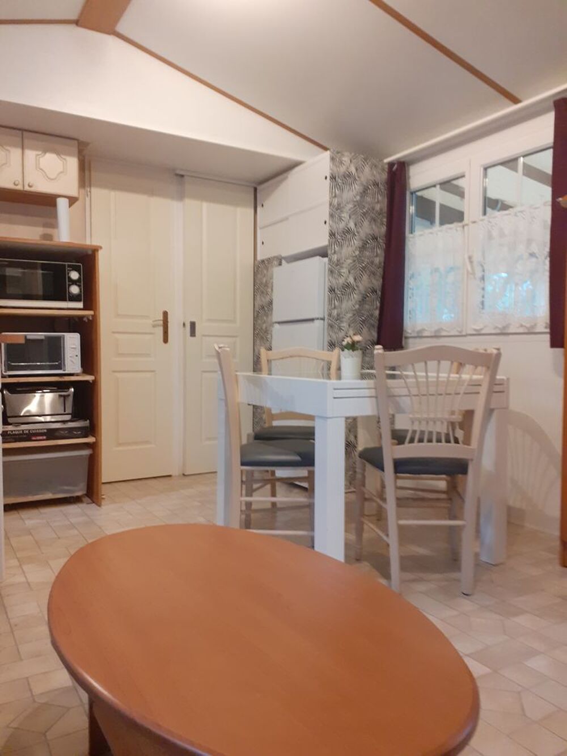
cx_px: 284
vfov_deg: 65.3
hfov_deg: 51.4
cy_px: 378
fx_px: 590
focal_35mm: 27
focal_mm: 3.6
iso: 250
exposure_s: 1/25
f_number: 1.9
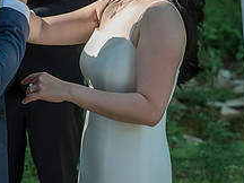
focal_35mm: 132
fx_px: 930
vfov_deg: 11.1
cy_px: 3
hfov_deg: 14.9
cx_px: 87
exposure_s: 1/1250
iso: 1000
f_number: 4
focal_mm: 50
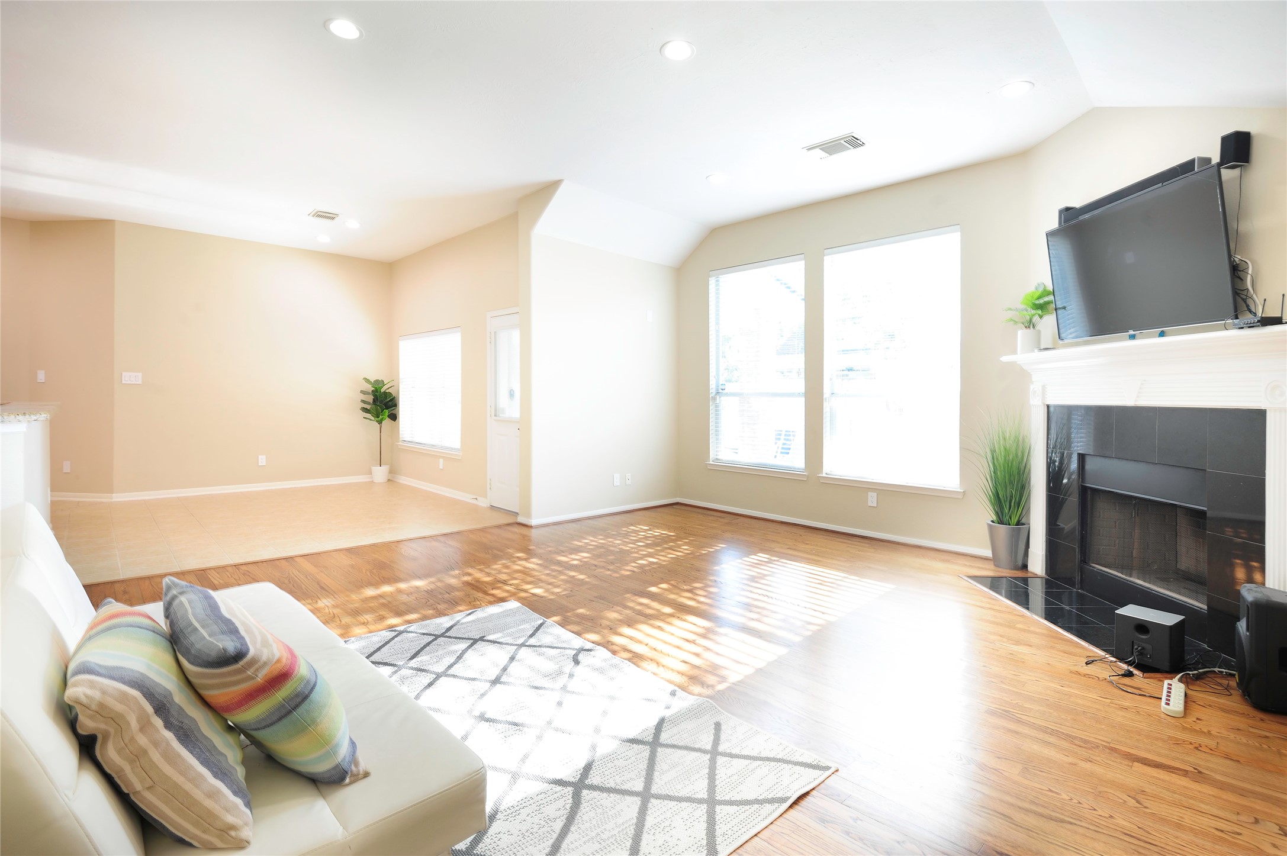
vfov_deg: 73.7
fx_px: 572
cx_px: 644
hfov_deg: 96.8
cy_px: 428
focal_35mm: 16
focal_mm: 16
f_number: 8
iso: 320
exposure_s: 1/13
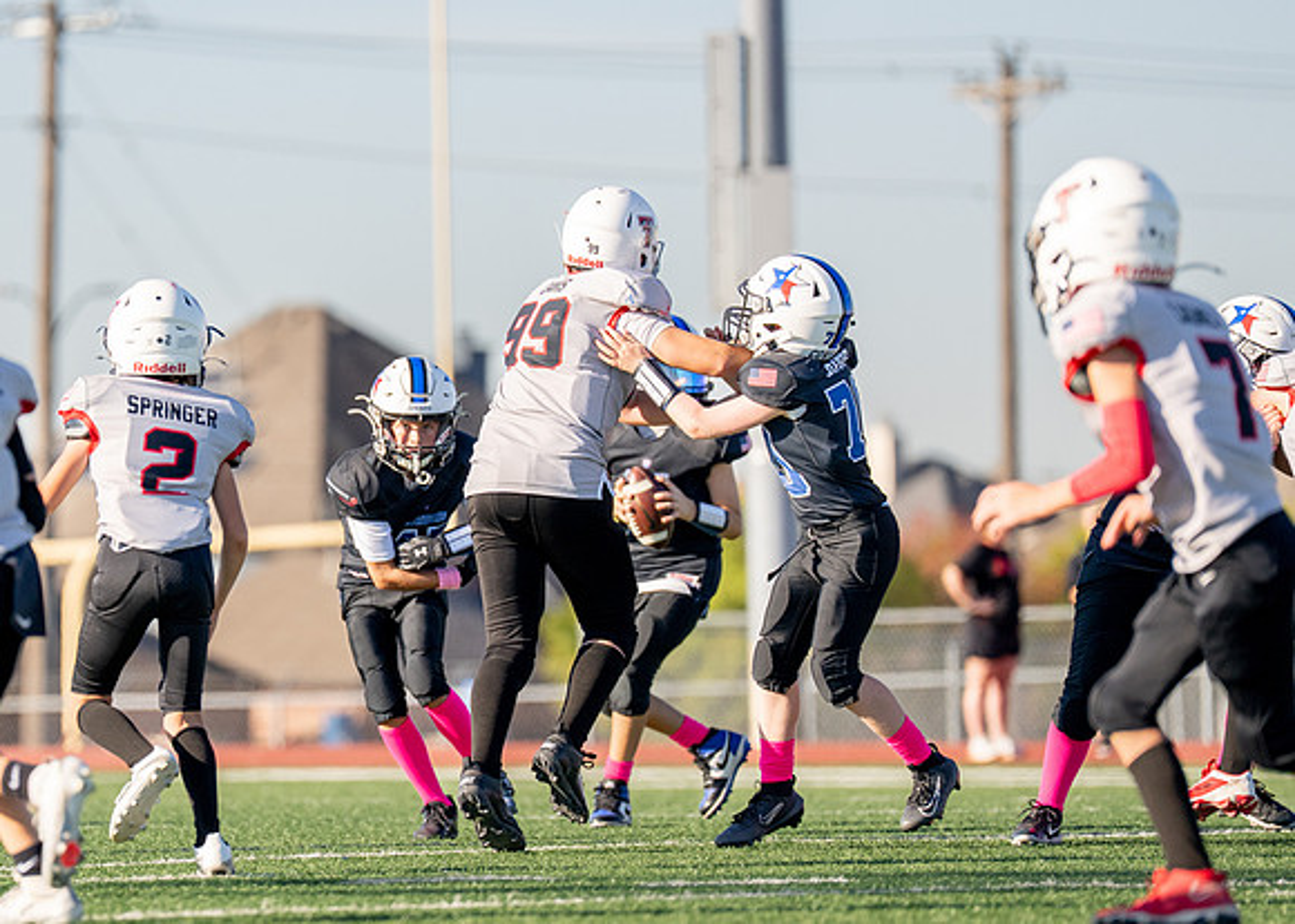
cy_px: 533
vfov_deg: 4.2
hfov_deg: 5.8
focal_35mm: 345
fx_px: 12678
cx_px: 388
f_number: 2.8
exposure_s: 1/4000
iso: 250
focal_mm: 200
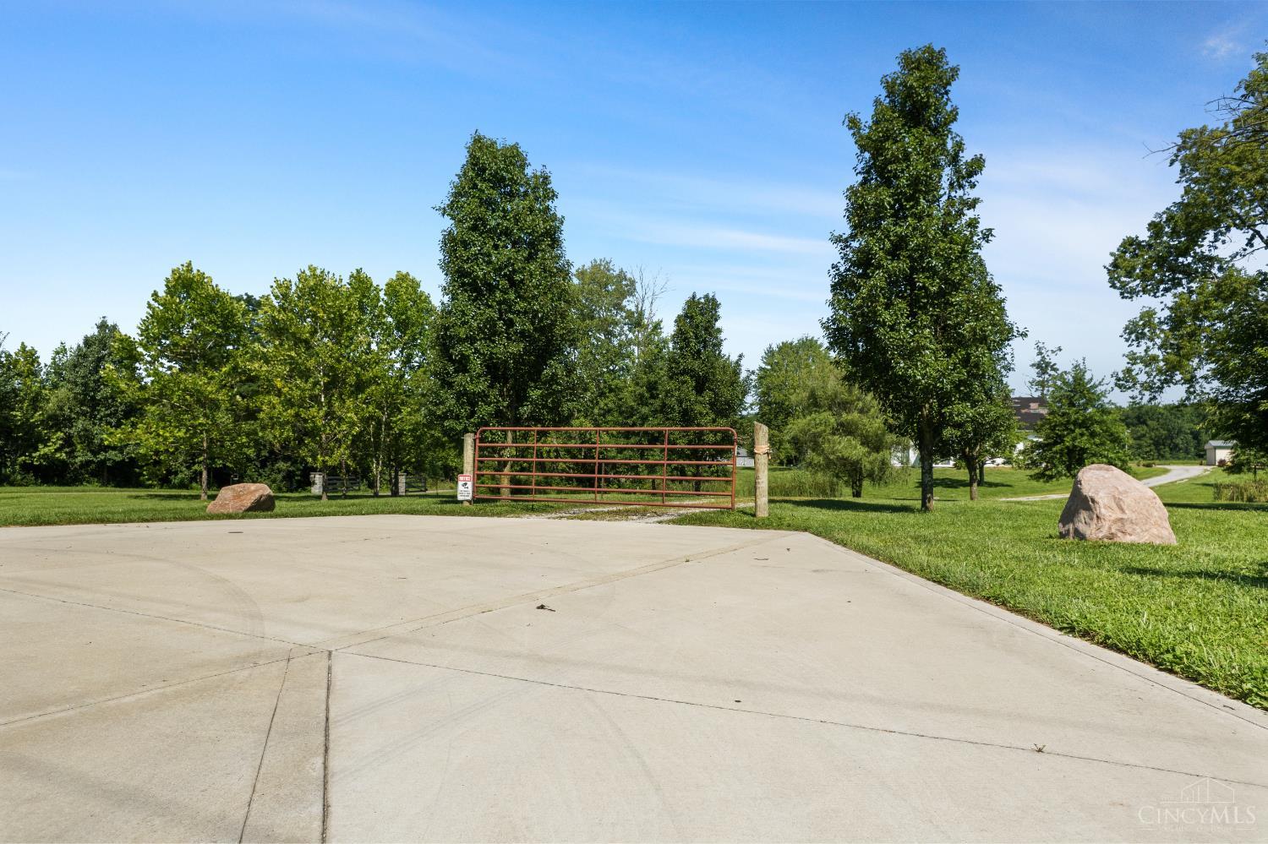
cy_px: 422
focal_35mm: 22
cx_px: 634
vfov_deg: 57.2
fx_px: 775
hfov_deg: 78.6
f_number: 2.8
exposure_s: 1/1500
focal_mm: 8.38
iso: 100
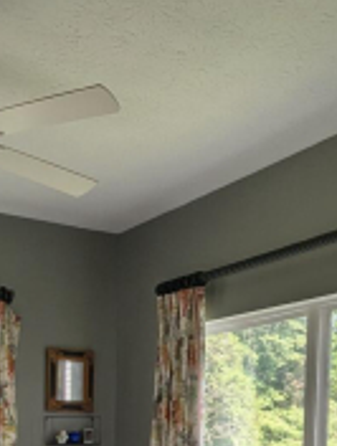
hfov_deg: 28.8
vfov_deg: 33.5
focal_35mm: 49
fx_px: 633
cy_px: 499
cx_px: 43
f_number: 2.2
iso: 43
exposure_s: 1/120
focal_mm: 1.95
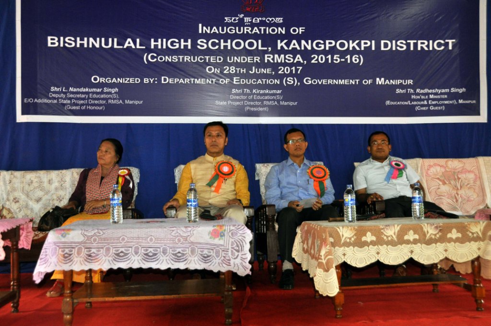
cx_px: 246
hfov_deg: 53.2
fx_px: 490
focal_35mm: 36
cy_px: 163
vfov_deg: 36.8
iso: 800
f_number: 3.8
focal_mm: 24
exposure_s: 1/60
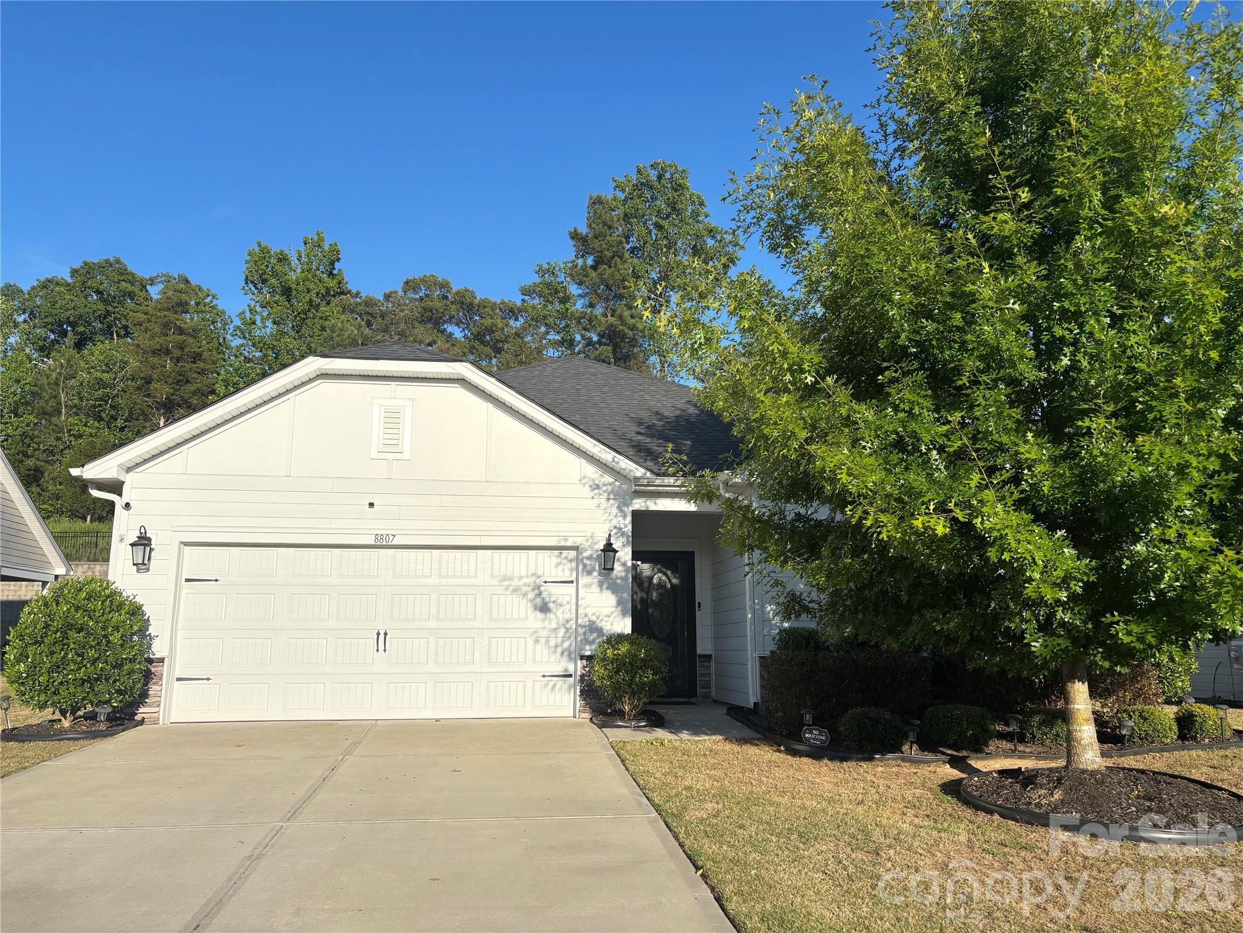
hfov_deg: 67.3
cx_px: 622
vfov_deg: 53.1
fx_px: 934
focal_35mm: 26
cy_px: 466
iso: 50
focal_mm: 5.96
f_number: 1.6
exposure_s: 1/4425
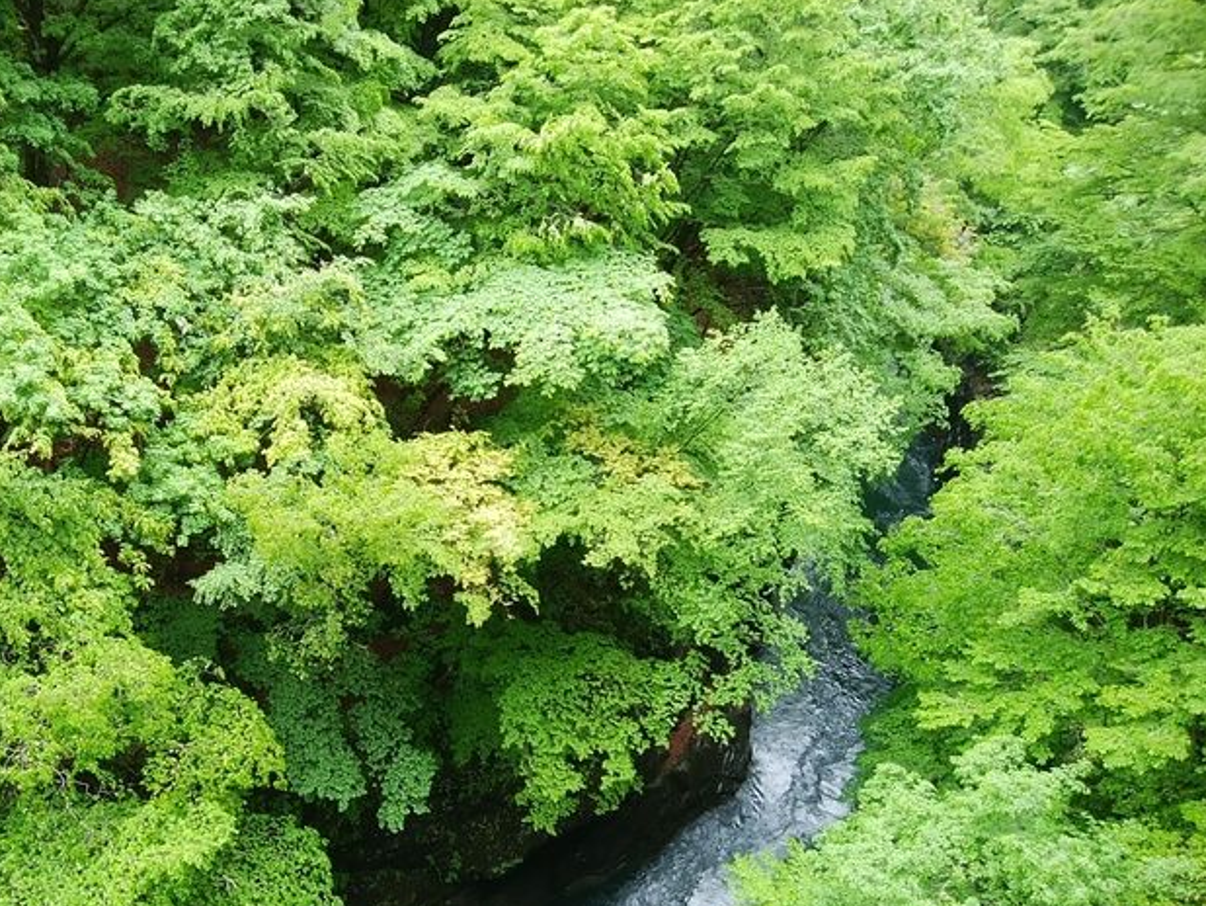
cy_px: 591
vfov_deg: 47.6
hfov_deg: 60.7
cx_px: 444
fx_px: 1011
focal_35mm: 29
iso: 32
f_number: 2
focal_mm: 3
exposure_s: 1/24
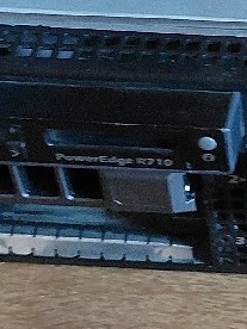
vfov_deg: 16.7
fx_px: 1104
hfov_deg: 12.0
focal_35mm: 116
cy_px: 21
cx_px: 402
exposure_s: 1/25
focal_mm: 5.23
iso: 1600
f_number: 1.8
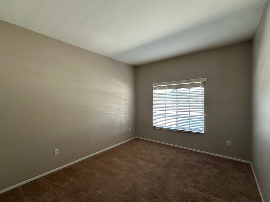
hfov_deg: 94.2
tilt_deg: +0.5
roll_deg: +0.5
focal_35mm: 16
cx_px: 121
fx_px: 125
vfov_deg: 78.1
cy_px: 103
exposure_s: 1/99
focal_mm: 2.22
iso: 320
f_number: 2.2
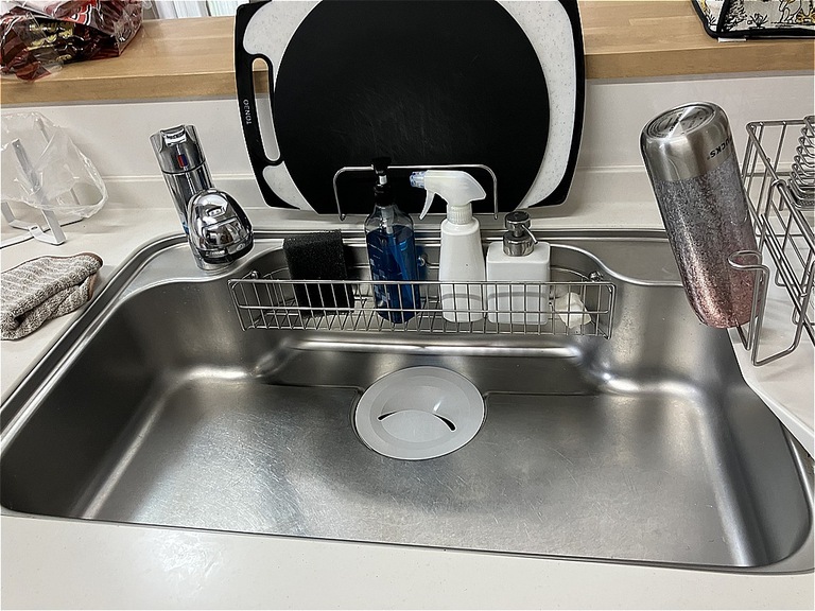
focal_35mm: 28
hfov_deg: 63.4
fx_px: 659
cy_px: 306
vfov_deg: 49.7
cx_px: 408
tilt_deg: -37.5
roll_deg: +8.7
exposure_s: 1/74
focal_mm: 3.99
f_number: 1.8
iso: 80
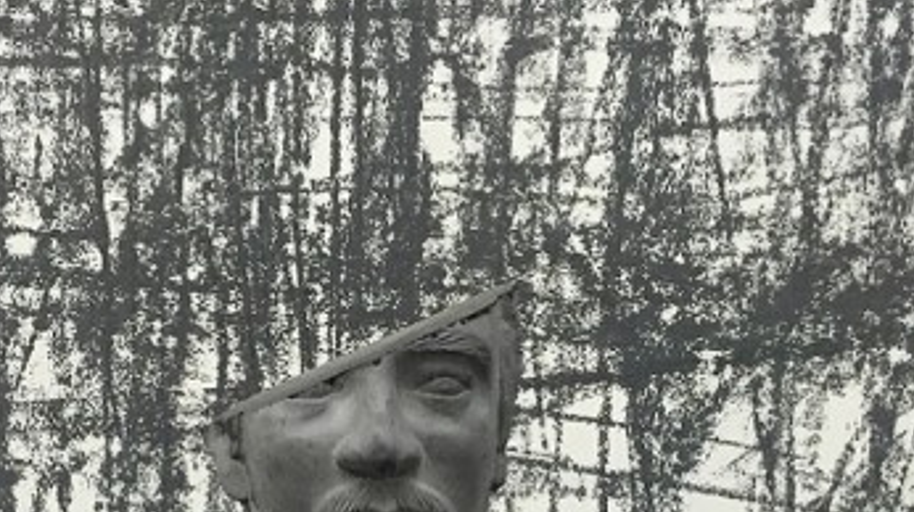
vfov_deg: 17.6
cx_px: 349
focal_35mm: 64
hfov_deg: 32.7
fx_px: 1550
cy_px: 664
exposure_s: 1/30
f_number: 2.2
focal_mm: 4.15
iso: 200
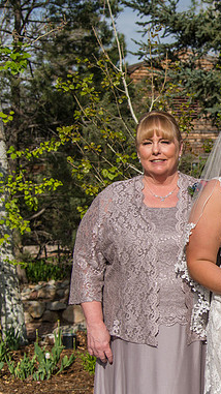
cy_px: 220
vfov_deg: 28.2
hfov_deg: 15.2
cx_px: 307
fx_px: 782
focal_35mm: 75
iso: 50
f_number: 5
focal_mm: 38
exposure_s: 1/640
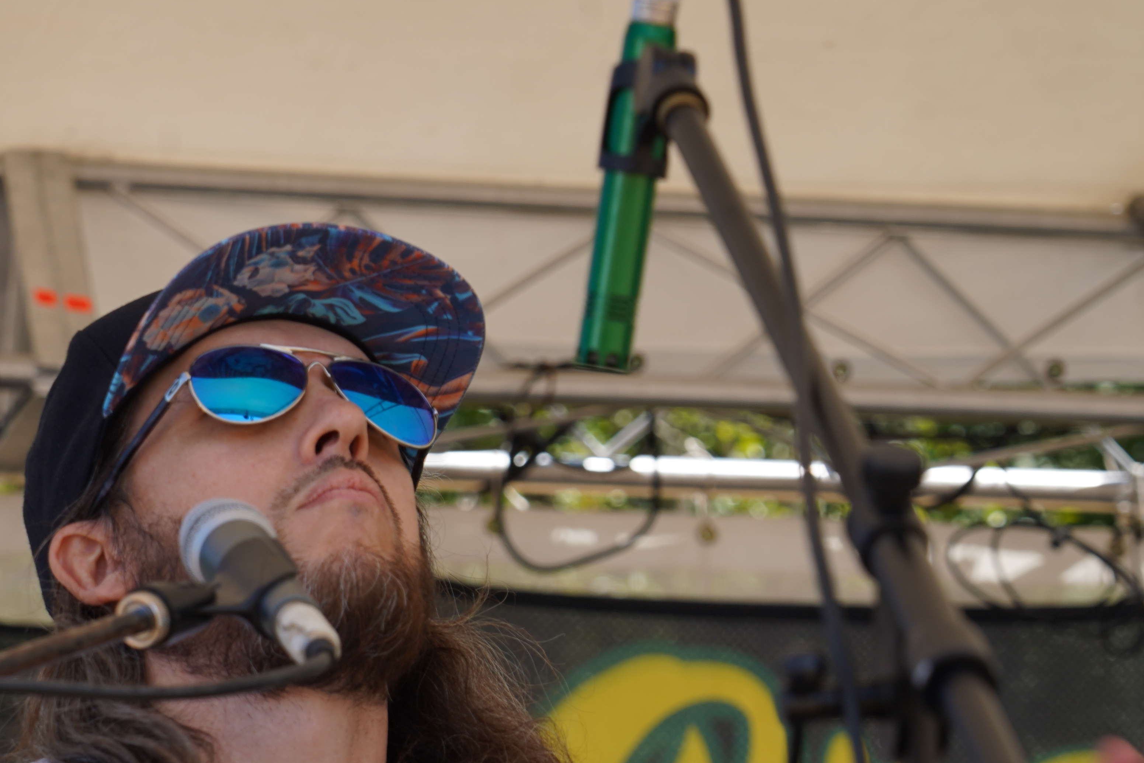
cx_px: 410
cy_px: 572
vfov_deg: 6.8
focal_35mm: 203
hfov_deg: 10.1
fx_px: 6451
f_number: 8
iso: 125
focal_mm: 105
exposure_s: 1/160
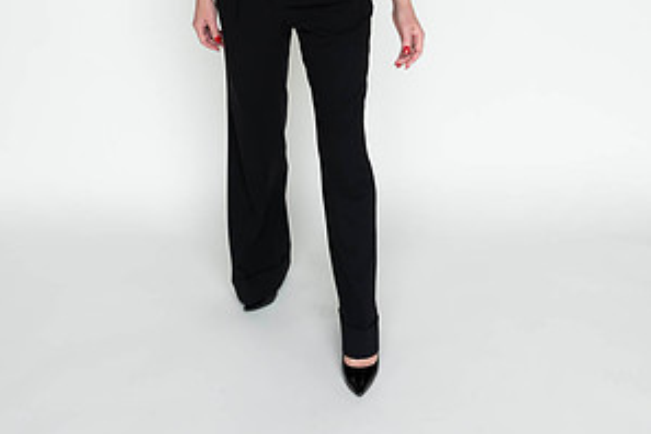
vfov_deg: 27.1
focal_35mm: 47
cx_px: 327
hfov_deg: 41.9
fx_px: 850
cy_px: 2
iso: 640
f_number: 6.3
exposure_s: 1/125
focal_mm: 31
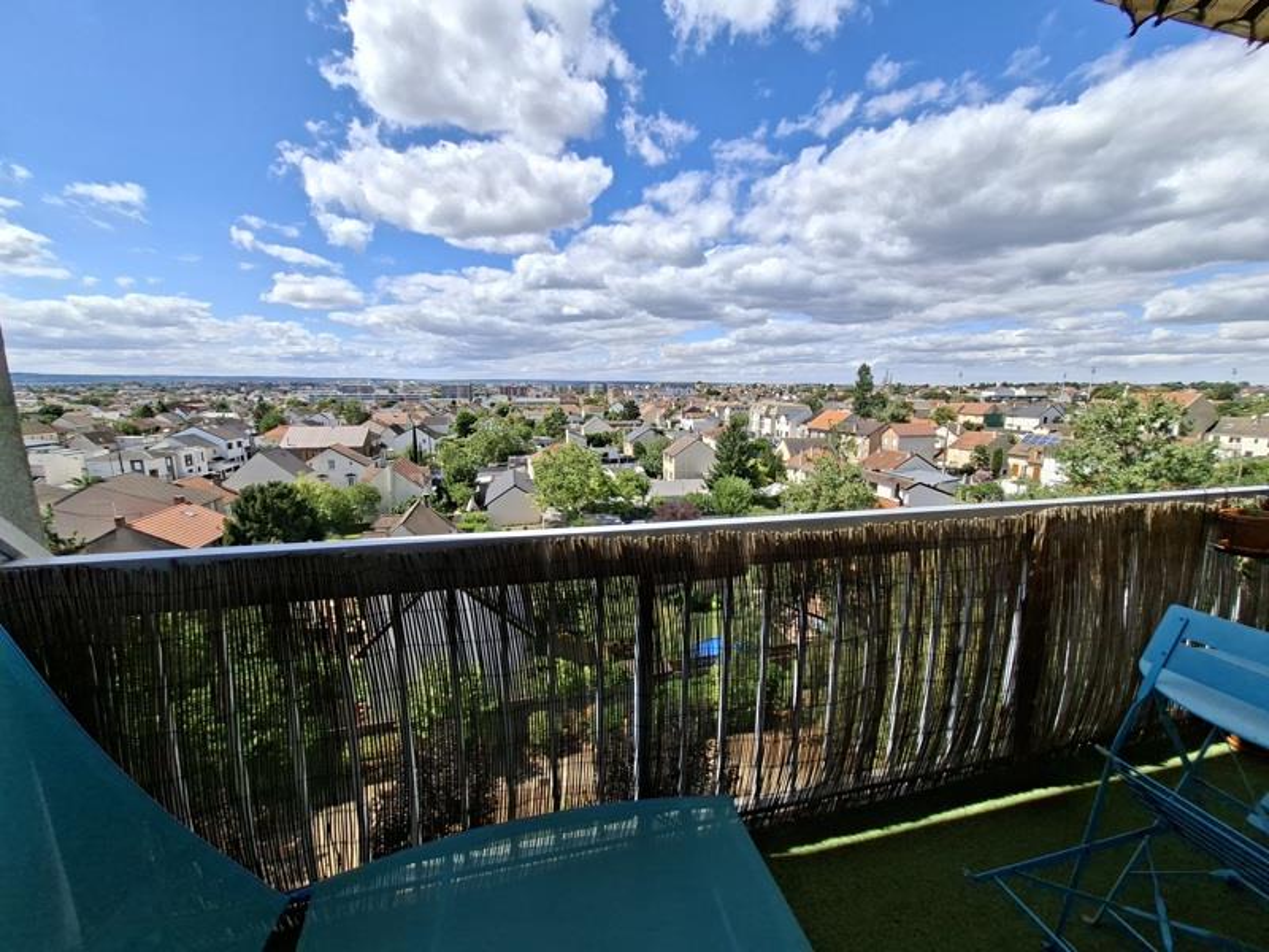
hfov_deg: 106.2
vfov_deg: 89.9
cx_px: 634
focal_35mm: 13
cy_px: 476
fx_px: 477
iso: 40
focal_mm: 1.74
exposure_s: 1/1259
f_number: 2.2
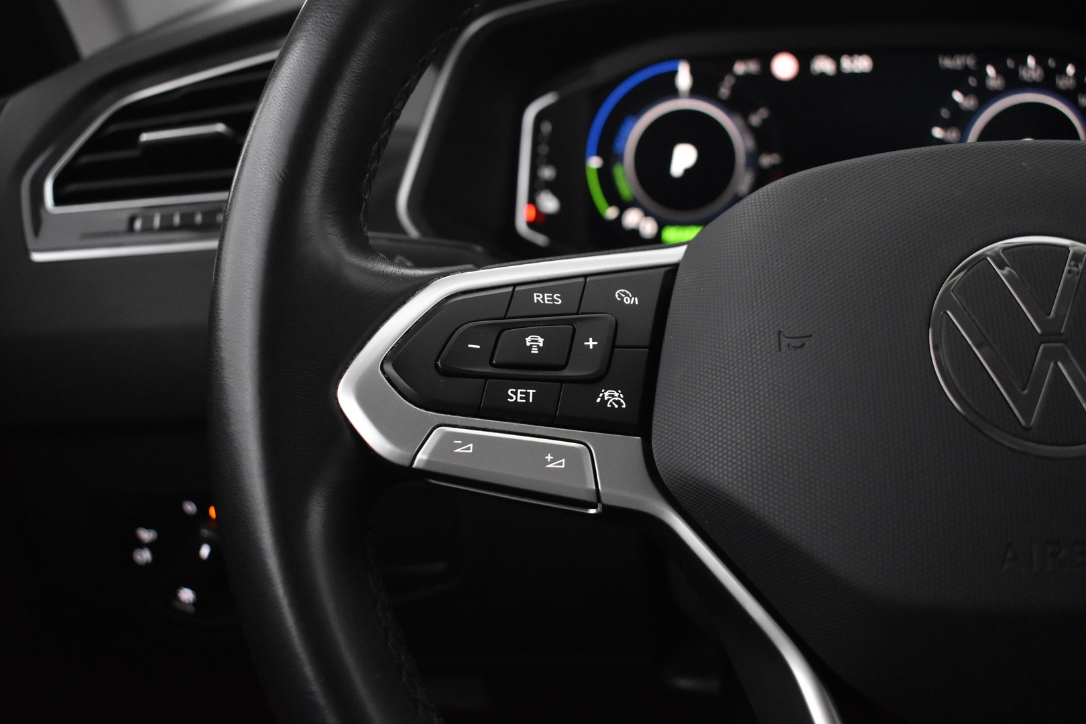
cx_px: 543
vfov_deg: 36.9
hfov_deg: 53.1
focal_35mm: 36
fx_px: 1086
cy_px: 362
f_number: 3.8
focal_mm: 24
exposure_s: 1/40
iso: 3200
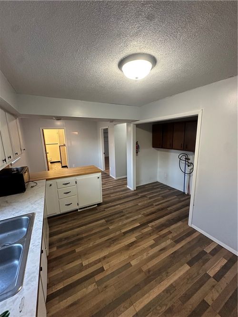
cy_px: 158
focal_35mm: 14
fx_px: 128
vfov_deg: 102.1
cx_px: 119
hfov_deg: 85.7
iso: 320
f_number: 2.2
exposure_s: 1/60
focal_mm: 2.22
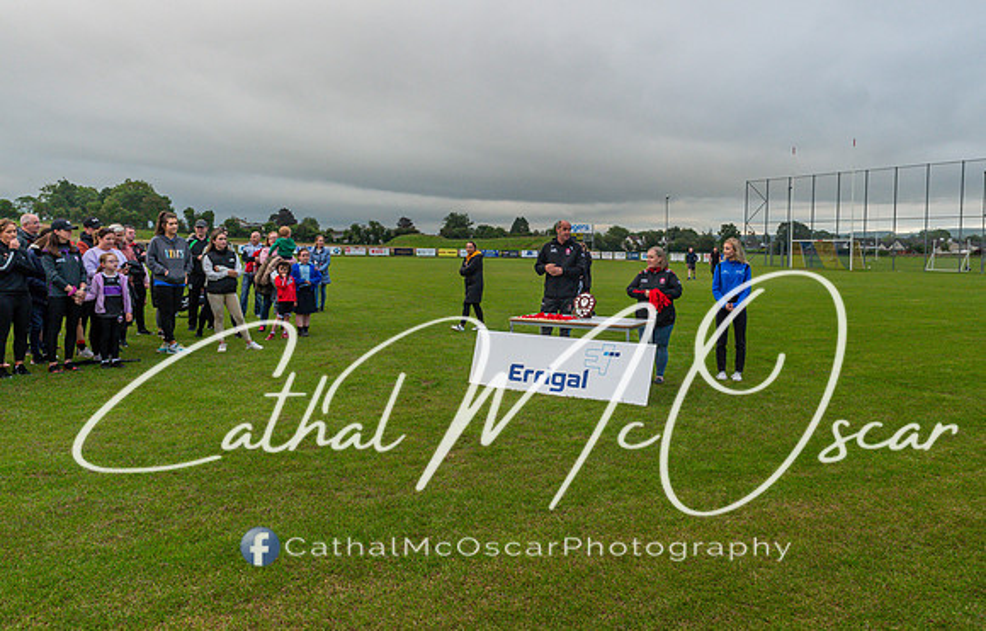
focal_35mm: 28
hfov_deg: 65.0
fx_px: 768
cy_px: 282
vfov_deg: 44.6
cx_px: 576
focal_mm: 24
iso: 1400
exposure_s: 1/100
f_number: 8
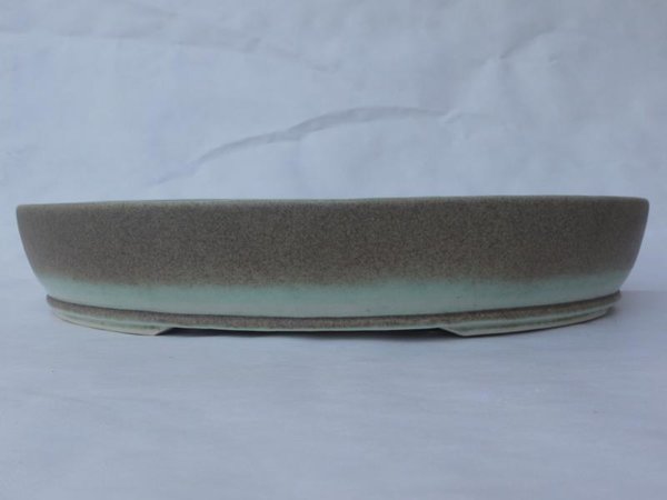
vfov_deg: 36.0
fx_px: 771
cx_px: 334
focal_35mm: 40
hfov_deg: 46.8
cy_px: 250
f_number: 10
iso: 640
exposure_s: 1/500
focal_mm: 20
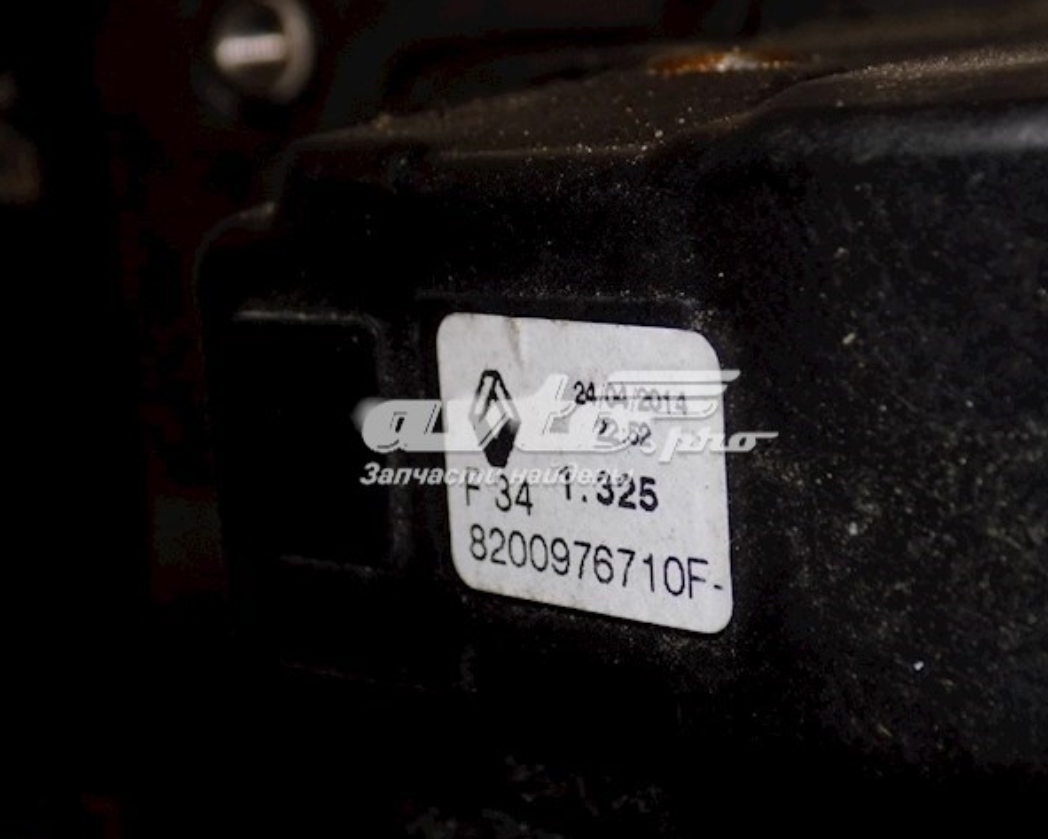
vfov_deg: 20.7
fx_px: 2296
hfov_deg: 25.7
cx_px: 564
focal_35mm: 74
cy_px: 424
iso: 200
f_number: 4.2
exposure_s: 1/30
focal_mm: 12.5
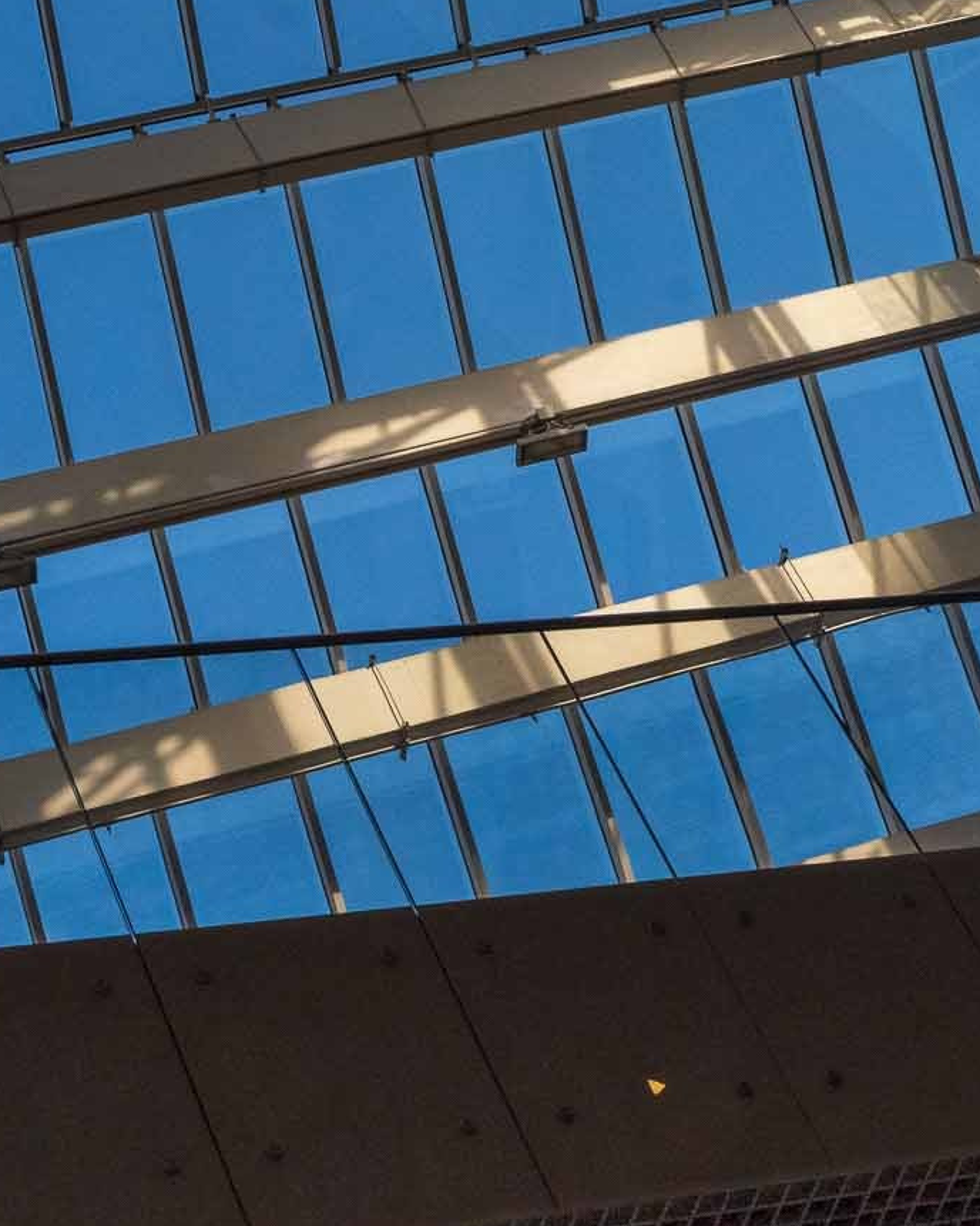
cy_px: 33
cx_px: 462
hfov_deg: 14.8
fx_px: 3771
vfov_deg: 18.0
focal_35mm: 104
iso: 800
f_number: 10
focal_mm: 31
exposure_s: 1/640
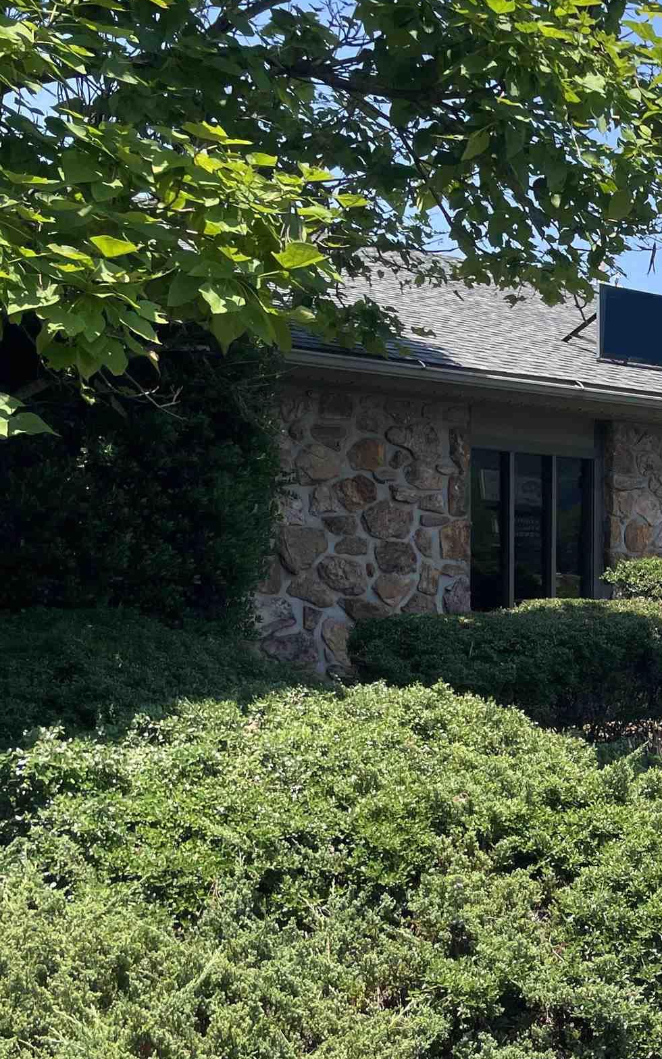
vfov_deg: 37.5
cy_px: 607
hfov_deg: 21.1
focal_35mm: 54
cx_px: 929
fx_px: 1559
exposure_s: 1/1916
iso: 32
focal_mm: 4.2
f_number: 1.6
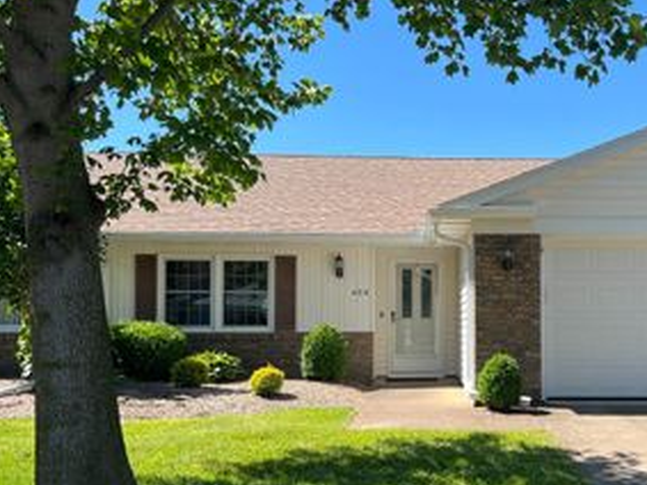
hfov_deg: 40.5
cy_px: 294
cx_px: 457
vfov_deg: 31.4
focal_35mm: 46
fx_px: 859
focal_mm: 5.7
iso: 50
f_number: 1.5
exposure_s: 1/2008
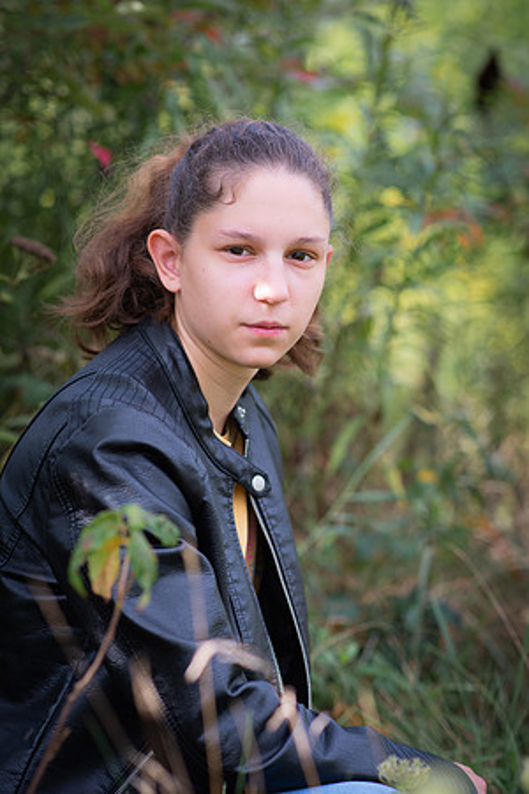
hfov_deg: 16.1
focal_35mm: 85
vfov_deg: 23.9
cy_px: 397
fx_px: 1873
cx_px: 264
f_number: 2.8
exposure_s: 1/500
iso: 100
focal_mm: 85
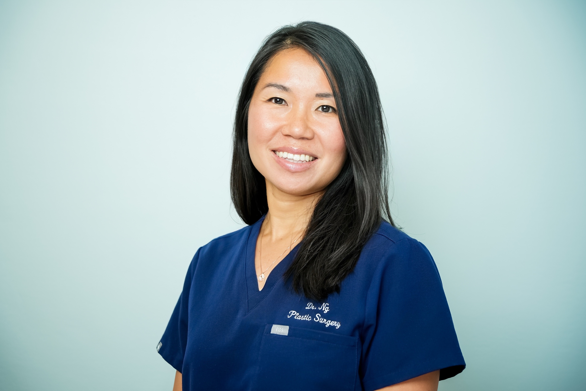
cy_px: 198
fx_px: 1058
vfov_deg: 20.9
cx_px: 293
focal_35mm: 65
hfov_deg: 31.0
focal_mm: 43
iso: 400
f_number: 2.8
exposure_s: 1/160
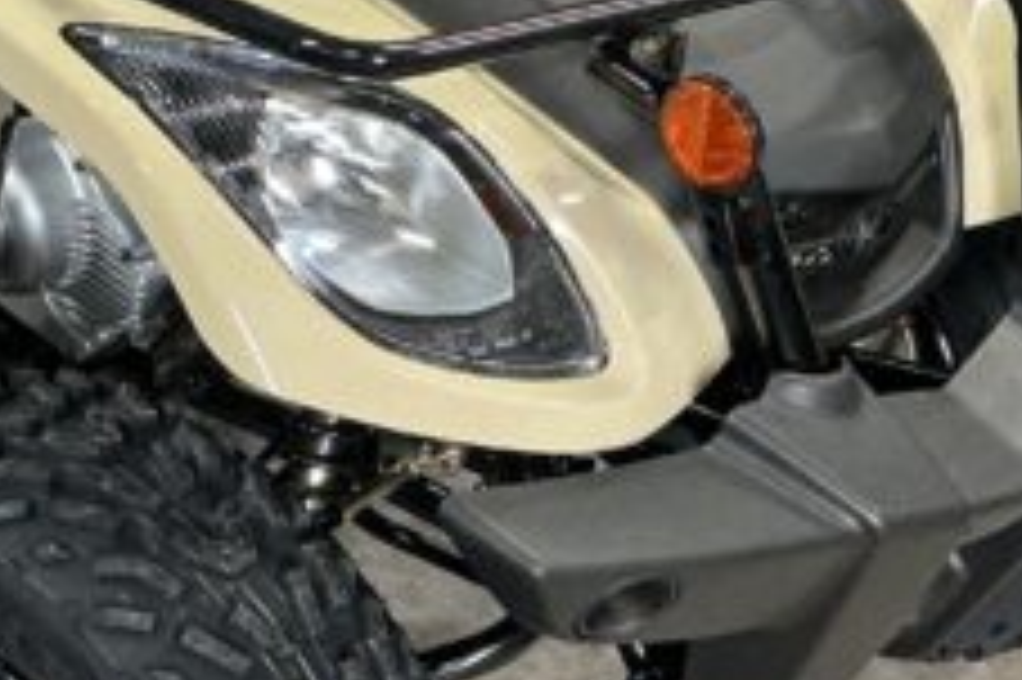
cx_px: 185
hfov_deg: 21.6
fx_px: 2638
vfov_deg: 14.5
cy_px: 52
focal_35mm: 93
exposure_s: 1/60
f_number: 1.8
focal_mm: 3
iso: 160
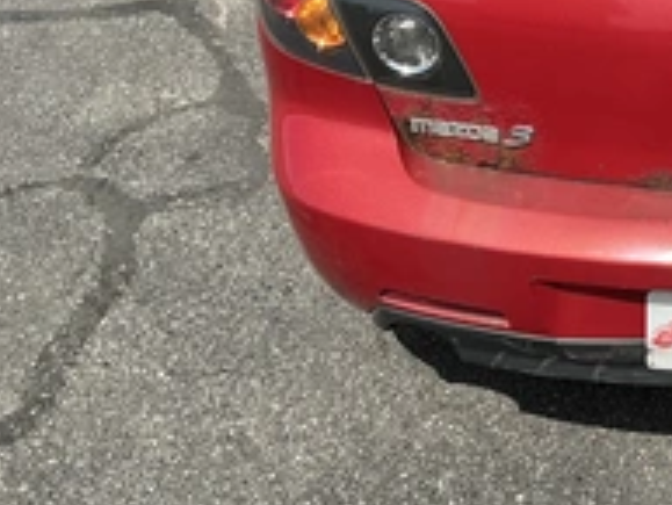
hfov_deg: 30.9
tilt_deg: -30.4
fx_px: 1127
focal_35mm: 58
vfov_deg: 25.0
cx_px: 669
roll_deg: -2.7
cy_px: 136
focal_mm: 3
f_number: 1.8
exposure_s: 1/1490
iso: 25
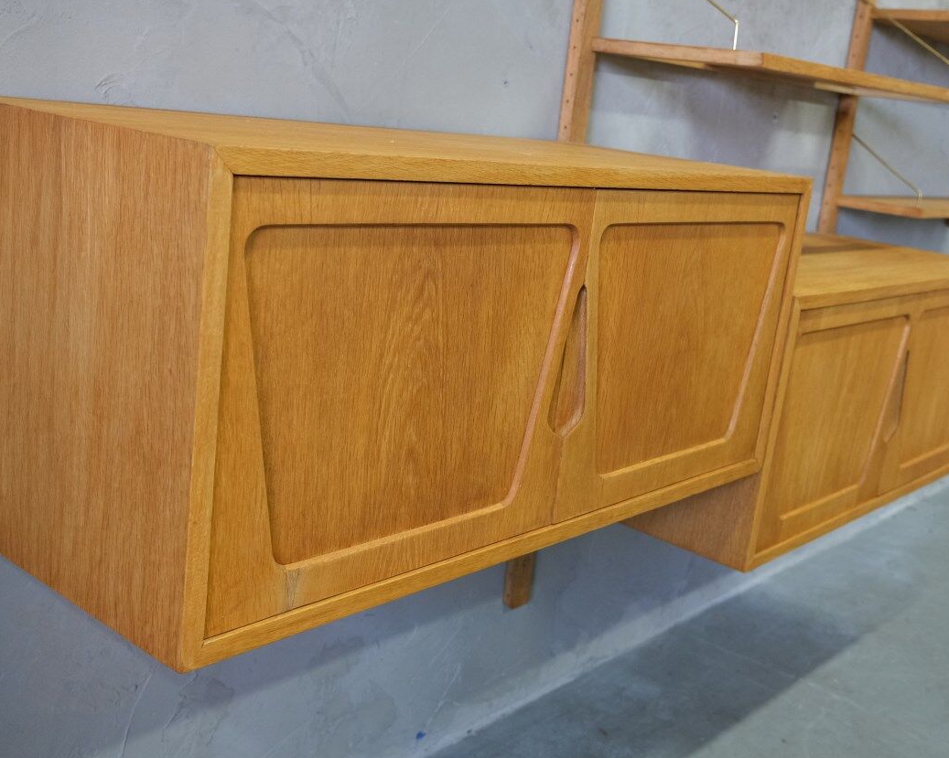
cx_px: 498
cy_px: 379
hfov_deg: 47.9
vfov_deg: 39.1
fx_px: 1067
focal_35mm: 38
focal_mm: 22.3
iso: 1600
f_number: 4
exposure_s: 1/30
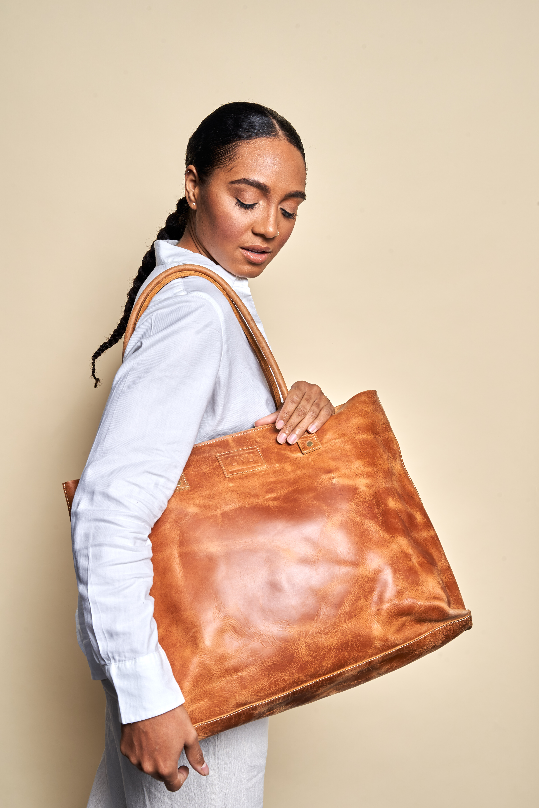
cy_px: 404
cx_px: 270
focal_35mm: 50
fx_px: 1123
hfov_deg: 27.0
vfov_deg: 39.6
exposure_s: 1/125
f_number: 14
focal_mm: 50
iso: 100
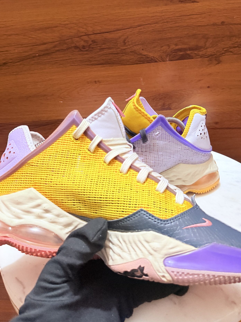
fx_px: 306
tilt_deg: -19.6
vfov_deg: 54.3
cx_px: 130
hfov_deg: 42.9
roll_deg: +5.2
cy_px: 108
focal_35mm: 33
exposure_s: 1/50
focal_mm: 6.76
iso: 400
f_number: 1.78
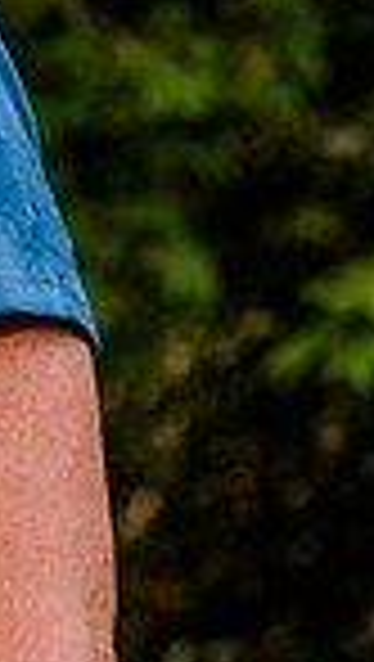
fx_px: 7401
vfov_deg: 5.1
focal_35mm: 421
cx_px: -829
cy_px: -183
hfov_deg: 2.8
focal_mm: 92
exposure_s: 1/320
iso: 800
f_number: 5
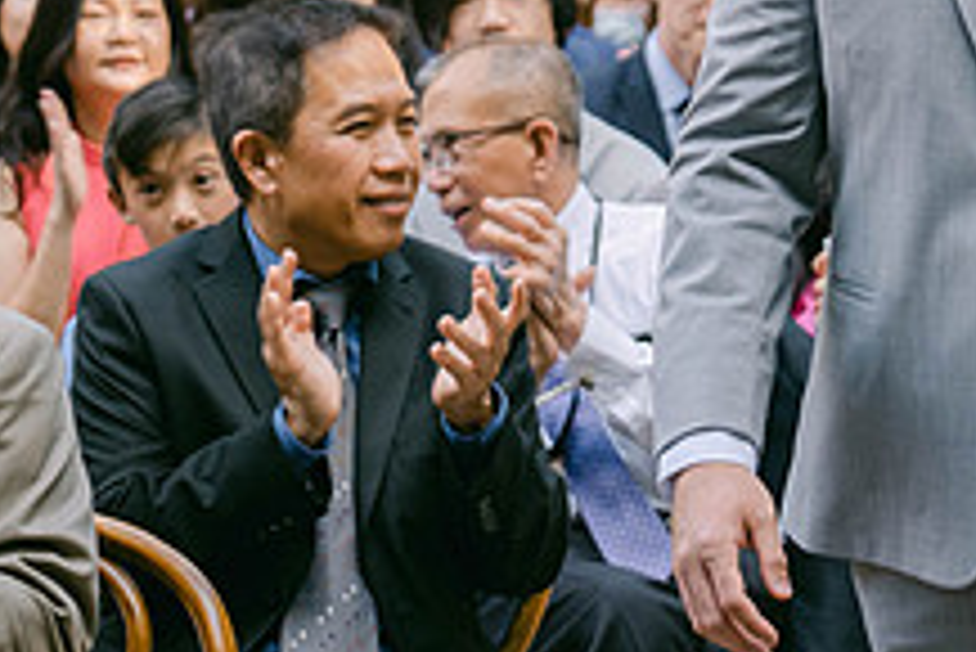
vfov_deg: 5.0
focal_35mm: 275
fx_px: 7460
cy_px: 92
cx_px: 963
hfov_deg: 7.5
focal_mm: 68.7
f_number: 2.8
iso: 320
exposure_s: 1/240
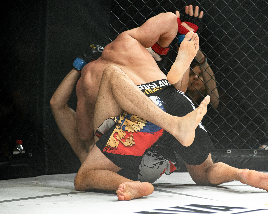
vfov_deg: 9.4
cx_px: 161
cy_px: 107
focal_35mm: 164
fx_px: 1301
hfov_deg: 11.8
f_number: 4
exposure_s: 1/640
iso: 2000
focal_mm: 145
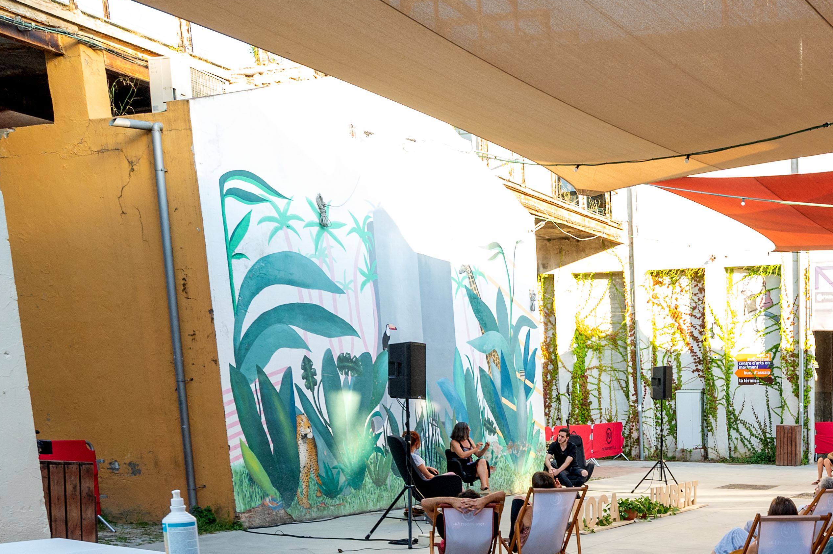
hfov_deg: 41.5
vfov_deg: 28.7
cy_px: 584
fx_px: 994
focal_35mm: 43
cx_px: 766
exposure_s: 1/125
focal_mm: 18
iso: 400
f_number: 5.6
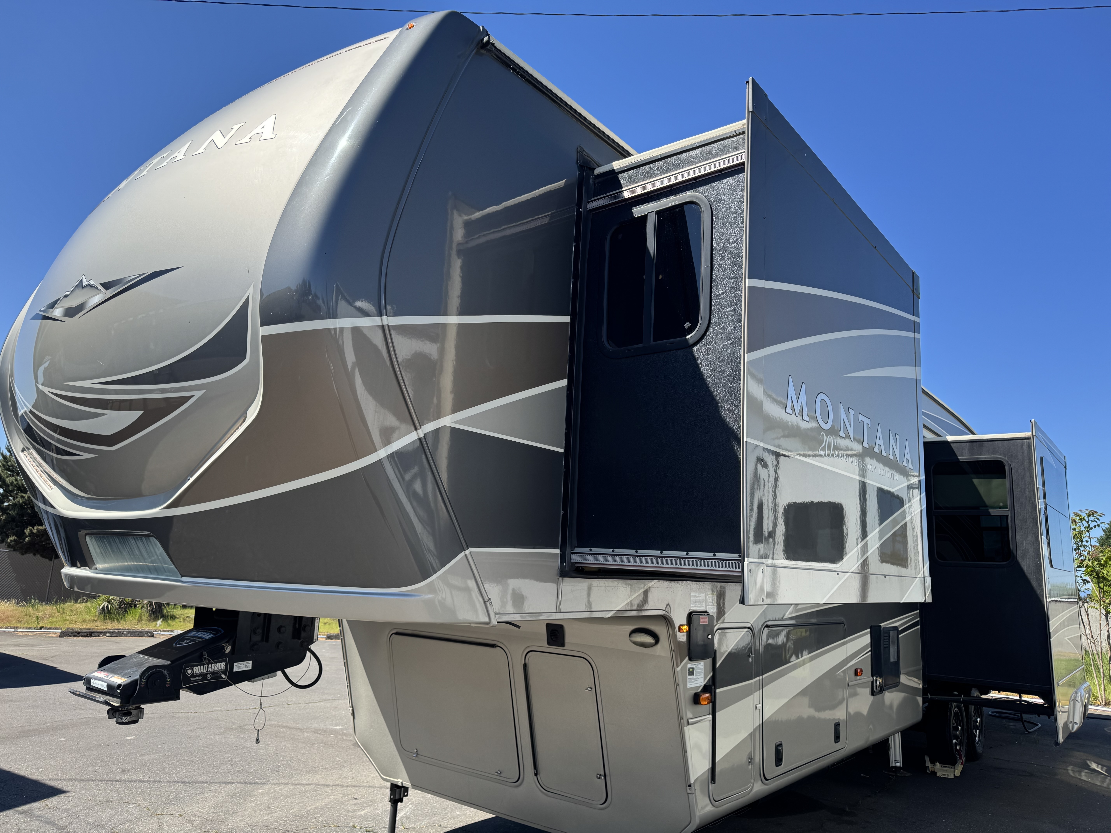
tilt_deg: +10.5
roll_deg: -3.3
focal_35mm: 24
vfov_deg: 56.8
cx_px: 556
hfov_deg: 71.6
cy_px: 416
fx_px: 770
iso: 80
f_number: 1.78
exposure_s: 1/2105
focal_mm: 6.76
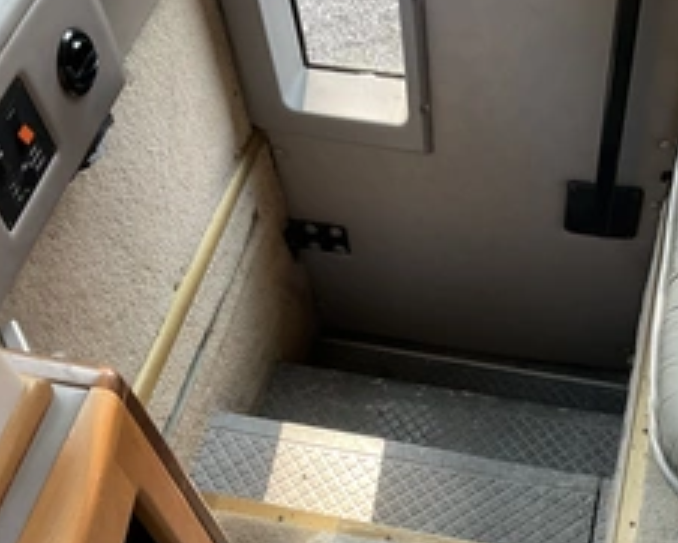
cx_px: 471
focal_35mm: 50
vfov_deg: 29.8
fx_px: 1004
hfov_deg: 36.8
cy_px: 402
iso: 64
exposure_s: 1/122
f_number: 1.8
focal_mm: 3
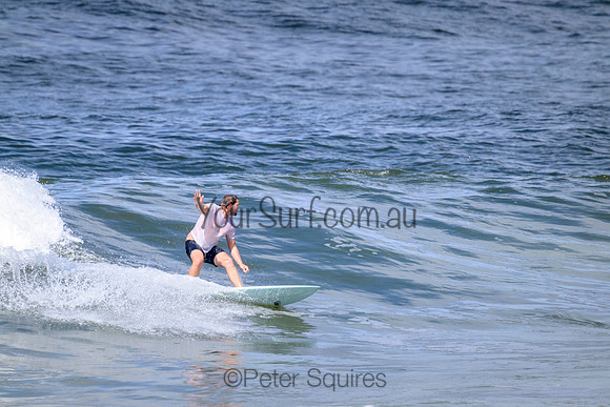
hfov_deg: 2.6
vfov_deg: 1.7
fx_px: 13558
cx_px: 305
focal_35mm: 800
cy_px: 204
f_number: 11
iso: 1100
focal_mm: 800
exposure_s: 1/2000
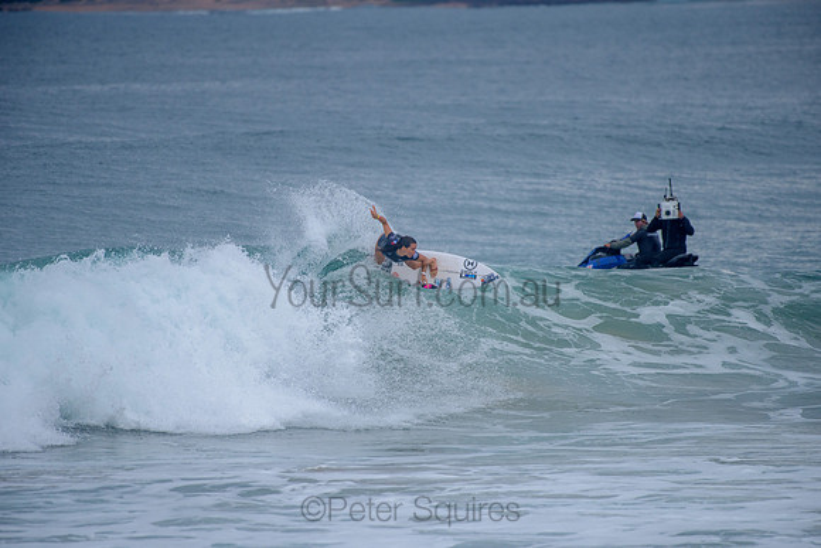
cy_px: 274
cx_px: 410
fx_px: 11246
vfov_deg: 2.8
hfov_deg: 4.2
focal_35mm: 493
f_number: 5.6
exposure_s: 1/2000
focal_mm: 480
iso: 280
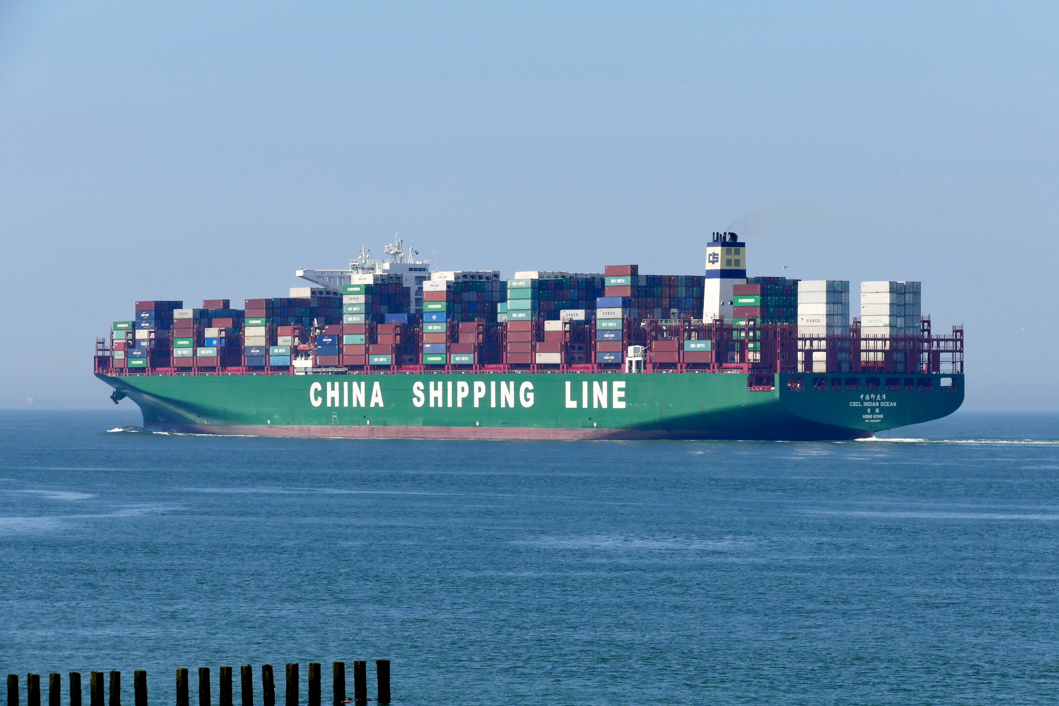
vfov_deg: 7.8
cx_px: 530
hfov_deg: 11.7
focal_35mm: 175
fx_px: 5148
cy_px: 353
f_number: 7.1
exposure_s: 1/500
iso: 125
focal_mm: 63.88
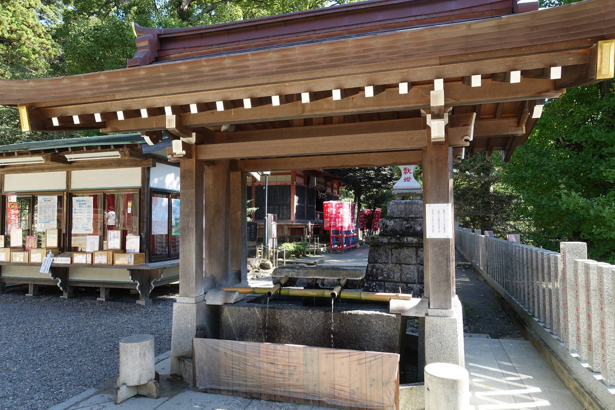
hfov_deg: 73.7
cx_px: 308
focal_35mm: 24
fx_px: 410
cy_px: 205
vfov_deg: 53.1
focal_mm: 8.8
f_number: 4
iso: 125
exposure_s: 1/125
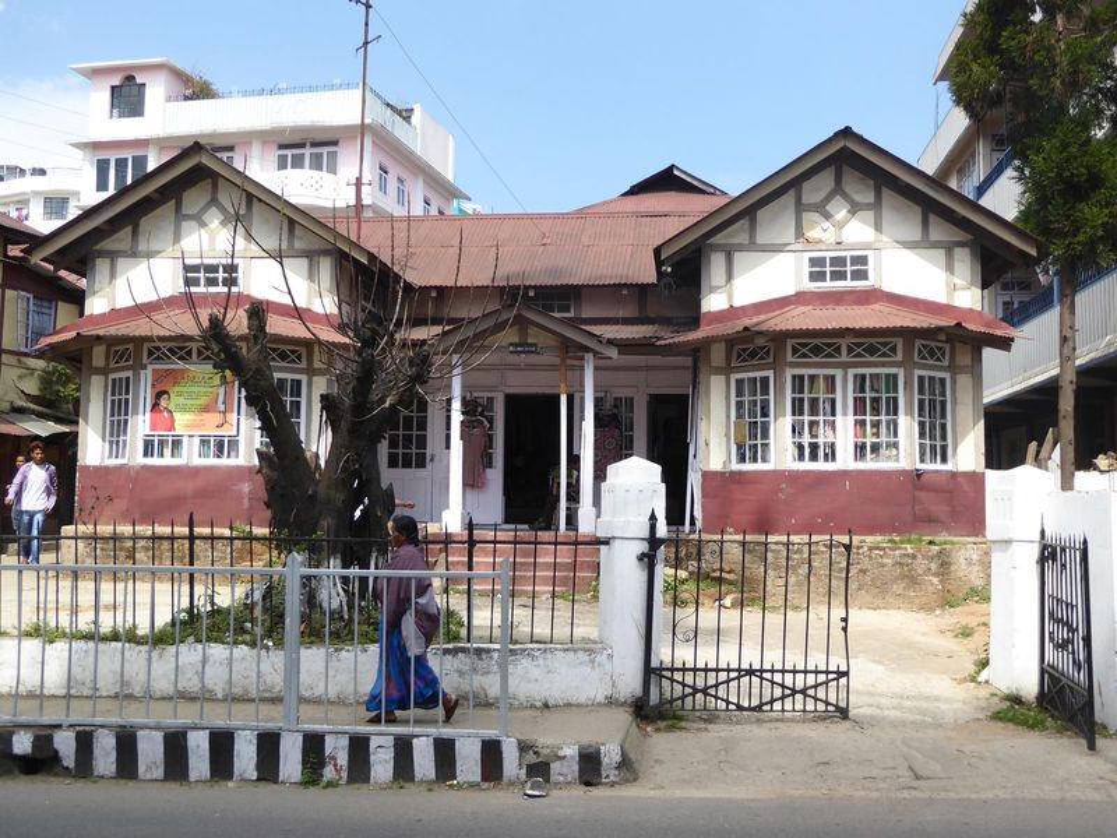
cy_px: 419
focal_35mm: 39
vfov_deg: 36.8
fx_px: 1258
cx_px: 558
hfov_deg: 47.9
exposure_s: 1/400
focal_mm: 6.7
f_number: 3.7
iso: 80
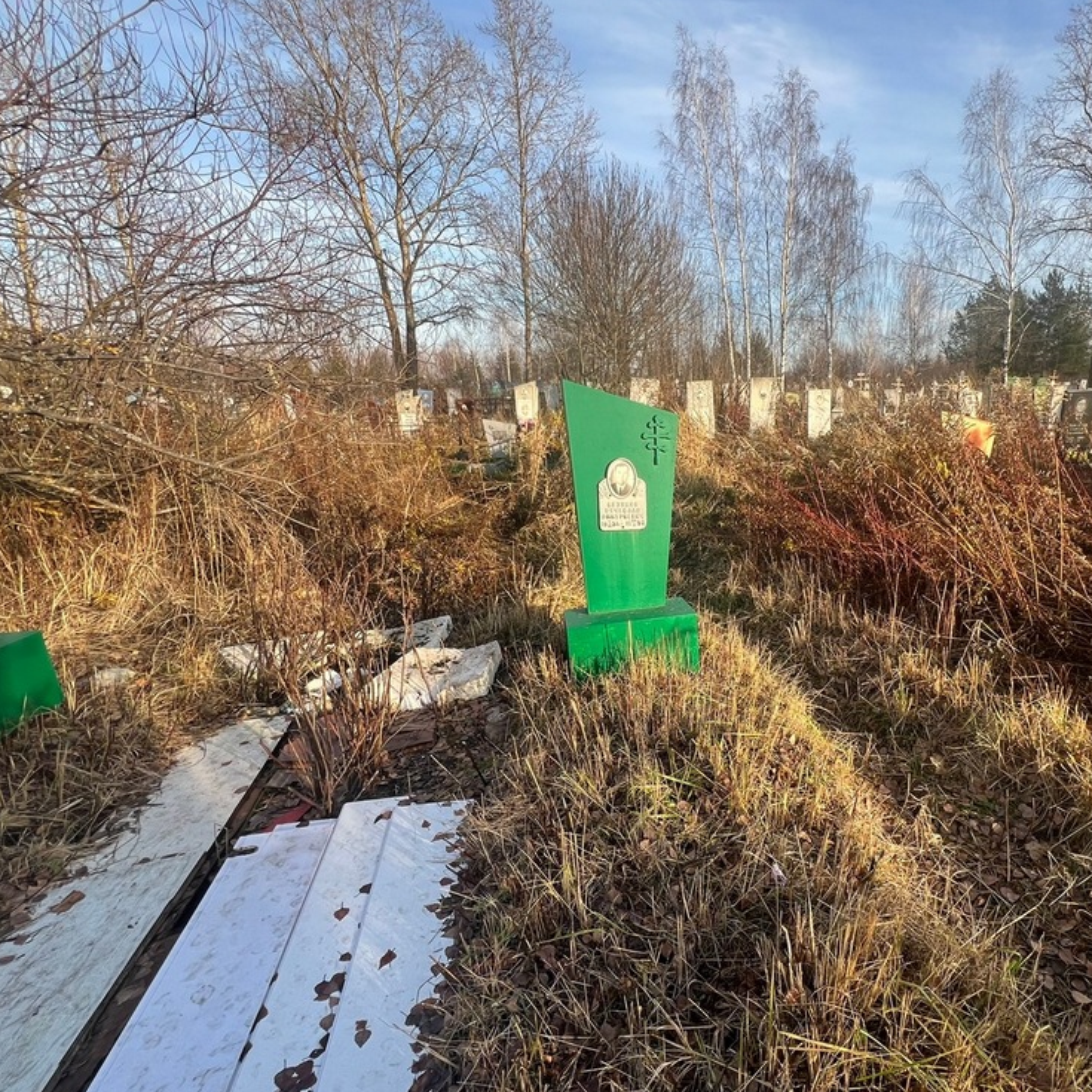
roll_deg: +0.3
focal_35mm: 16
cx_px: 707
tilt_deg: -13.4
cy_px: 553
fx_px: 571
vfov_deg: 87.4
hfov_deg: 85.1
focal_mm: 1.57
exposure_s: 1/373
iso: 32
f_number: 1.8
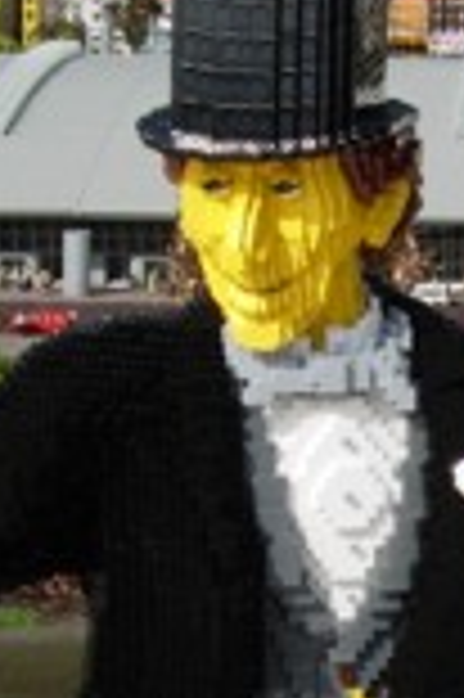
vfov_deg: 10.0
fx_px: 3953
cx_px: 604
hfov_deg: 6.7
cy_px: 712
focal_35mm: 204
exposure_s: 1/790
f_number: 4.8
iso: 64
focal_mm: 7.8
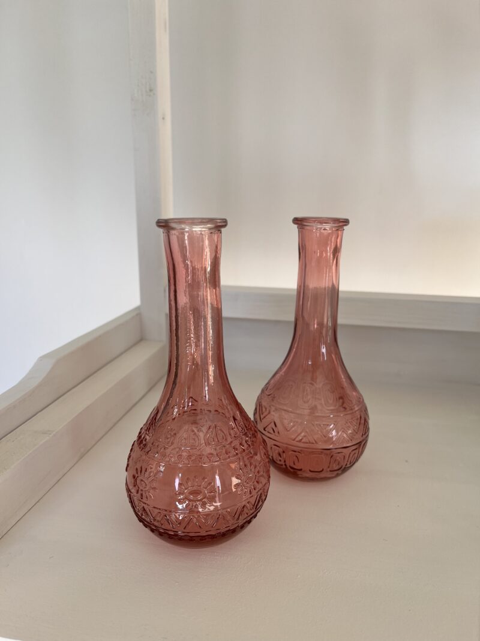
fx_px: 481
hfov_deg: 53.1
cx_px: 240
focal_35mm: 26
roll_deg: -0.3
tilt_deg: -14.9
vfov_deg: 67.3
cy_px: 320
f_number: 1.6
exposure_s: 1/169
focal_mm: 5.1
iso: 40
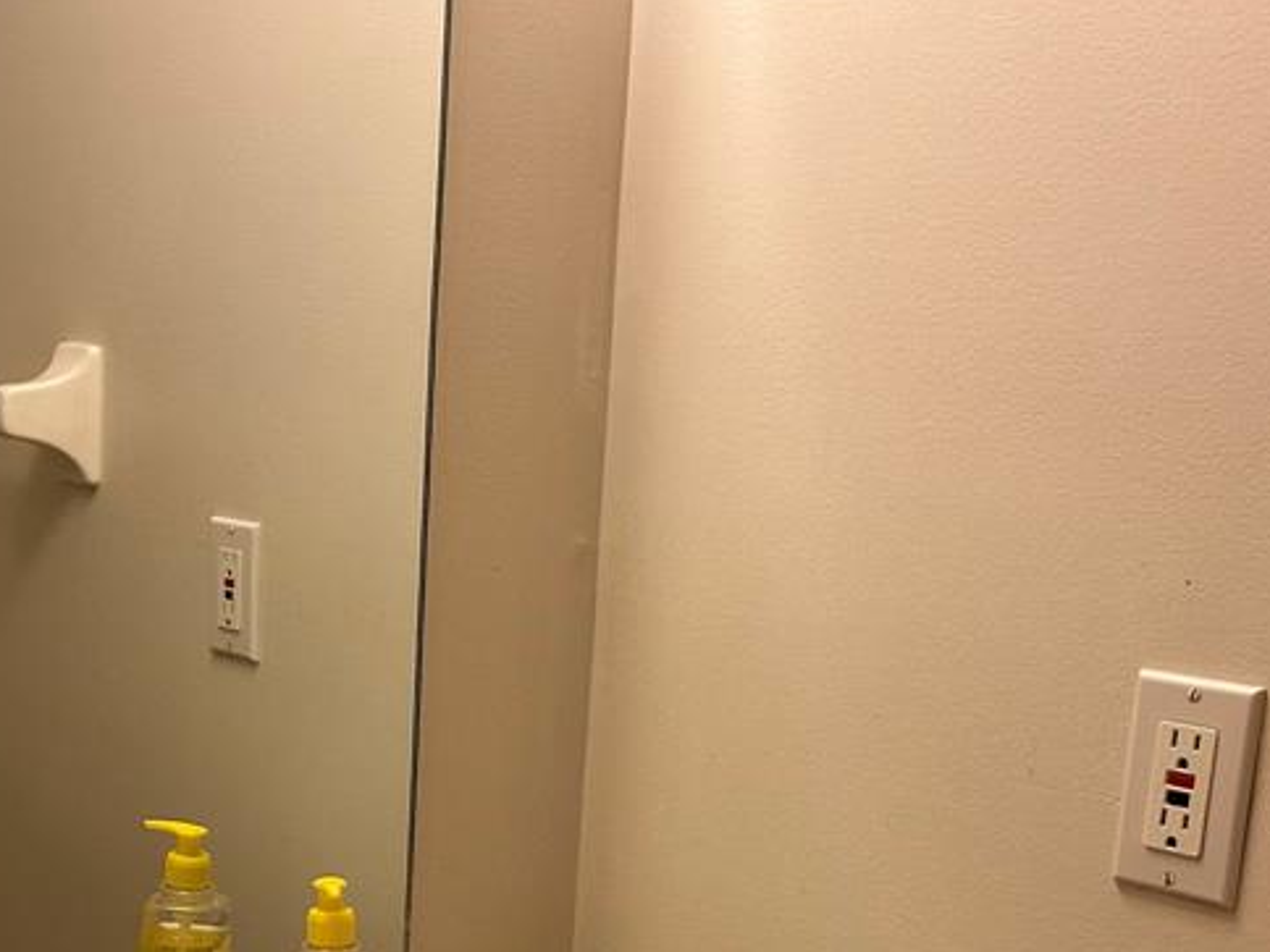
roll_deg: -3.3
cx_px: 512
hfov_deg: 34.8
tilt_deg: -14.3
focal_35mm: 55
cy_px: 852
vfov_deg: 25.7
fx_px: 2018
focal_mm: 5.7
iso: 125
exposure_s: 1/120
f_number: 1.5
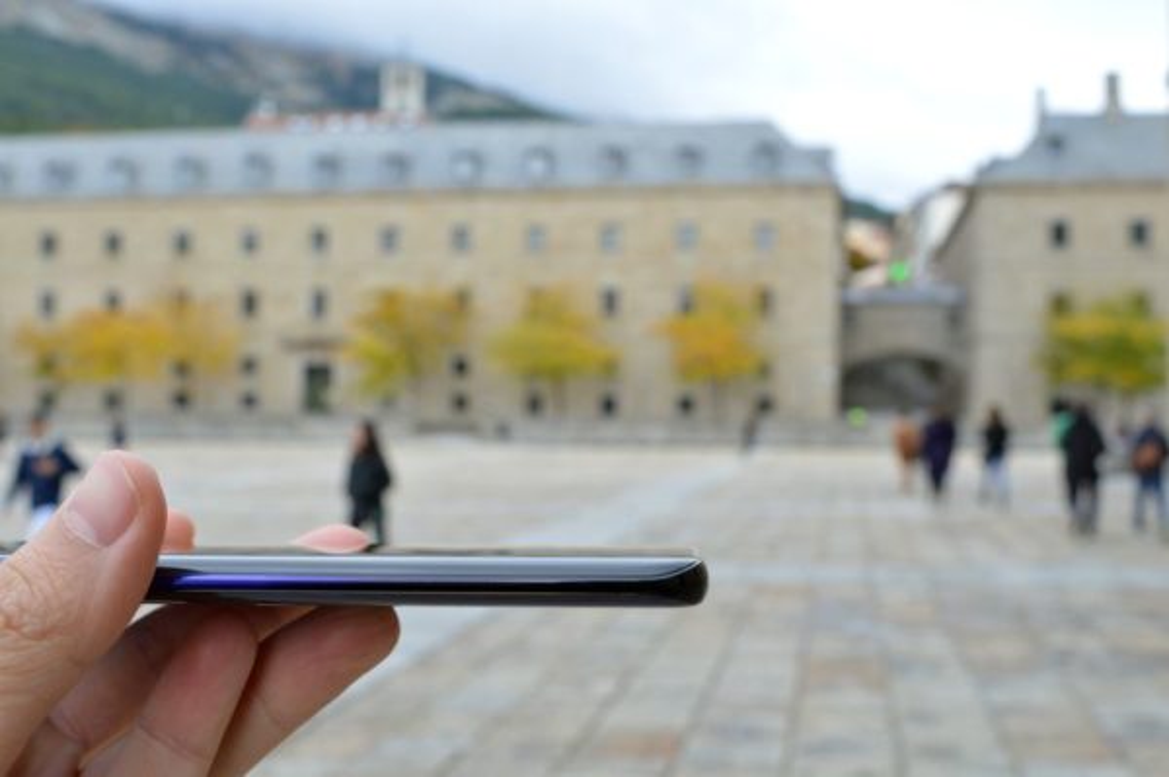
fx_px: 1509
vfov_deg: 28.9
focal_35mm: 46
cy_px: 388
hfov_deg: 42.4
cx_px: 584
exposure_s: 1/100
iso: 400
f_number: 10
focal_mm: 31
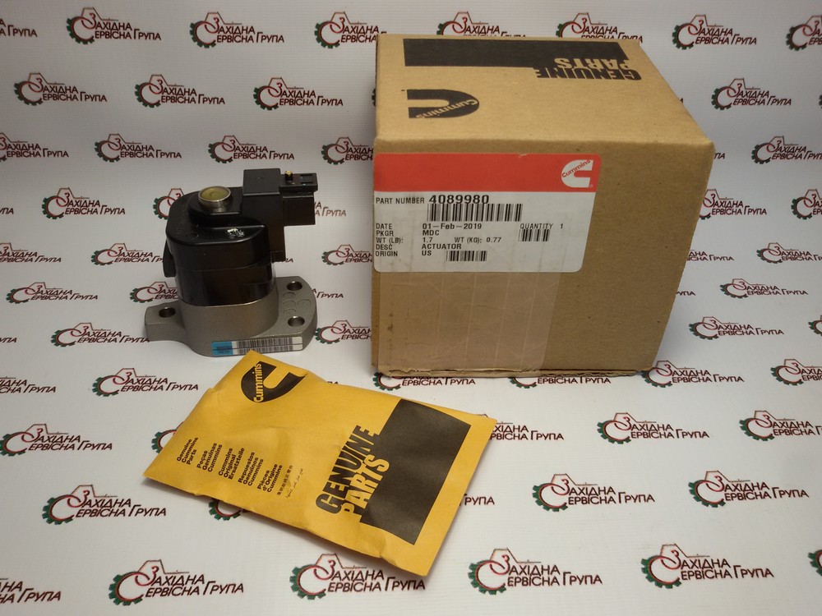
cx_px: 411
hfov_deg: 58.4
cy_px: 308
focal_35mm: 31
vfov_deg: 45.4
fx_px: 736
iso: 40
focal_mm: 2.93
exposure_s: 1/100
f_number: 2.4
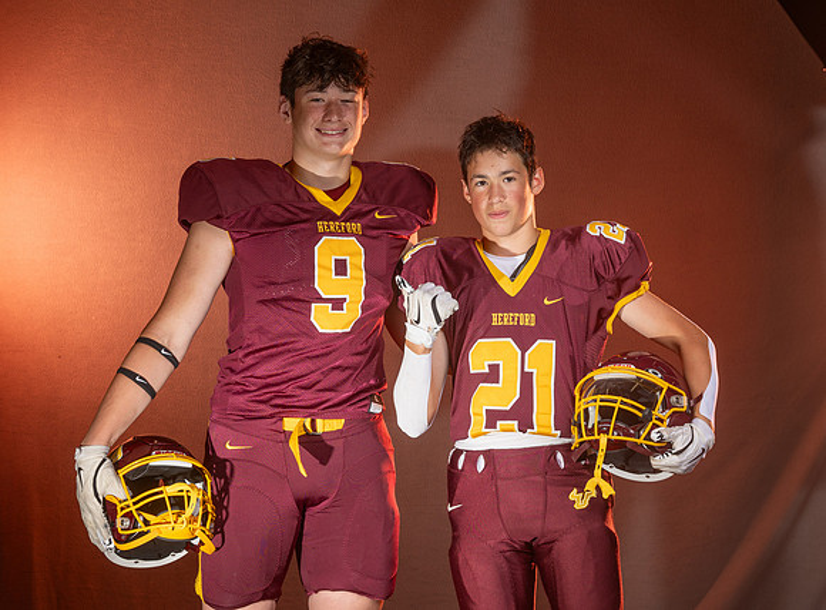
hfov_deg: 15.6
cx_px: 400
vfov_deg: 11.5
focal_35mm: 127
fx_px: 3018
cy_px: 246
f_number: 8
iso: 80
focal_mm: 89
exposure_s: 1/200
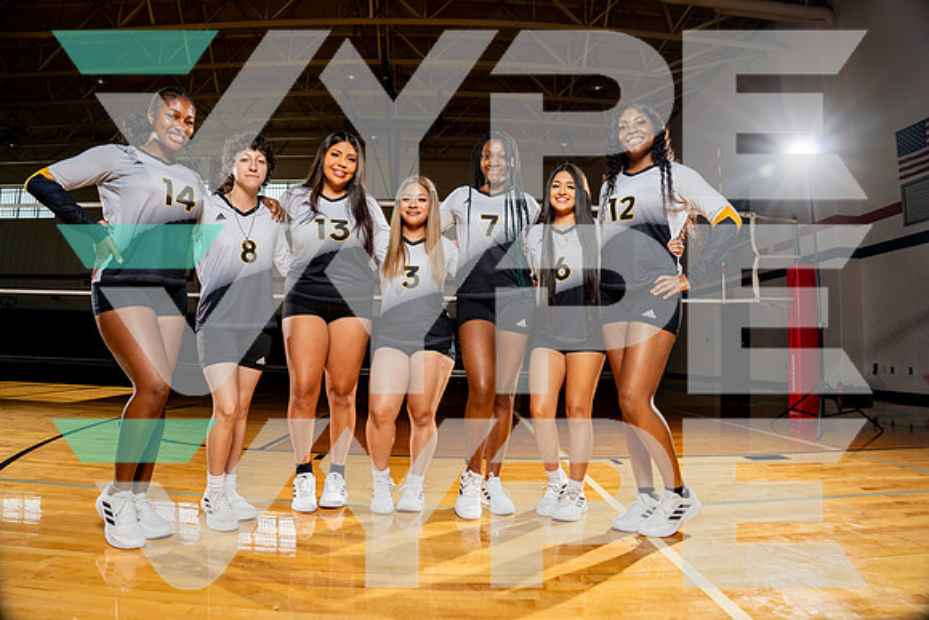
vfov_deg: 59.8
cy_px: 310
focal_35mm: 21
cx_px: 464
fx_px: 539
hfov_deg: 81.5
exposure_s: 1/250
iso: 100
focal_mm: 20
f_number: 5.6
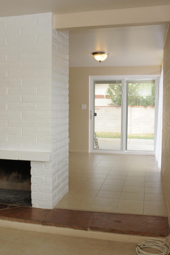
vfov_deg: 47.4
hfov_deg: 32.2
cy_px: 128
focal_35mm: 41
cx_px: 50
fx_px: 290
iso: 360
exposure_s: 1/60
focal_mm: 18
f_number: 9
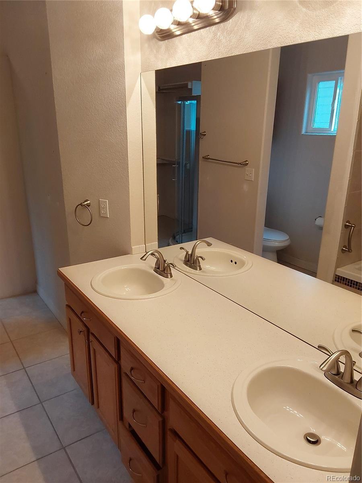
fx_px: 390
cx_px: 181
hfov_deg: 49.7
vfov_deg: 63.4
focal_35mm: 28
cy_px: 242
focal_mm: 2.91
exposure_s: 1/60
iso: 80
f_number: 1.9
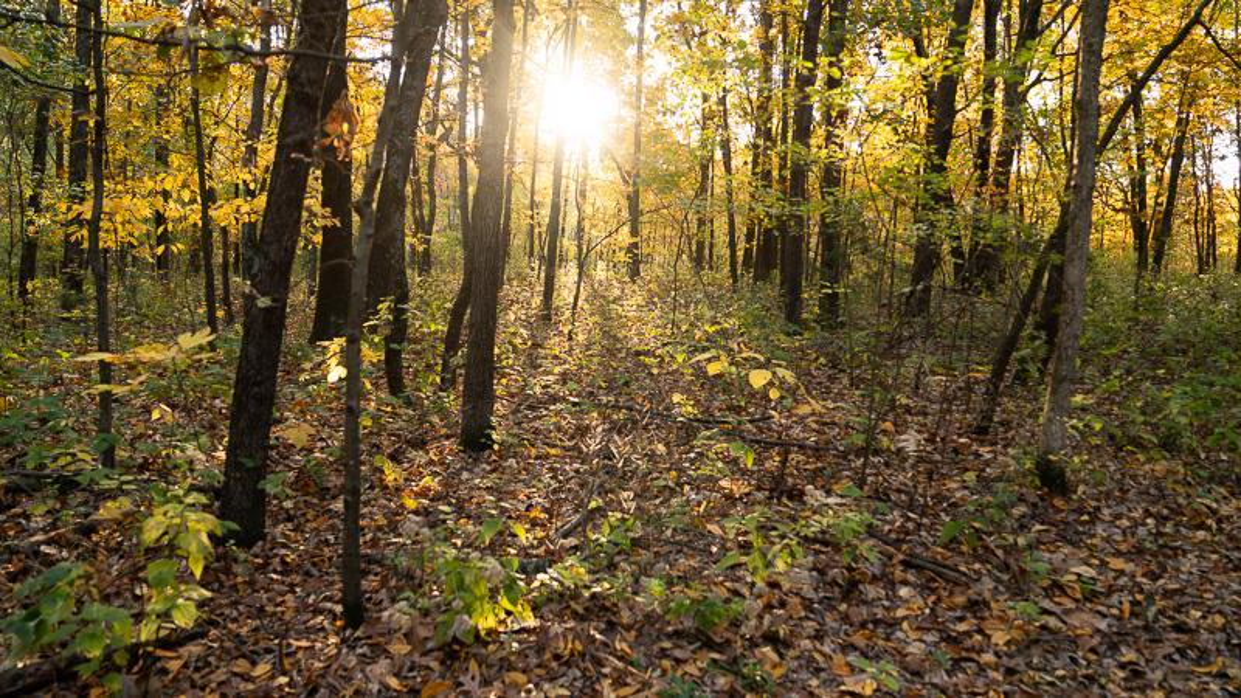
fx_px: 827
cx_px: 620
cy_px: 349
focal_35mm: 25
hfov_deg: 73.7
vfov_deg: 45.8
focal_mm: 24
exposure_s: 1/80
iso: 320
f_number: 3.2
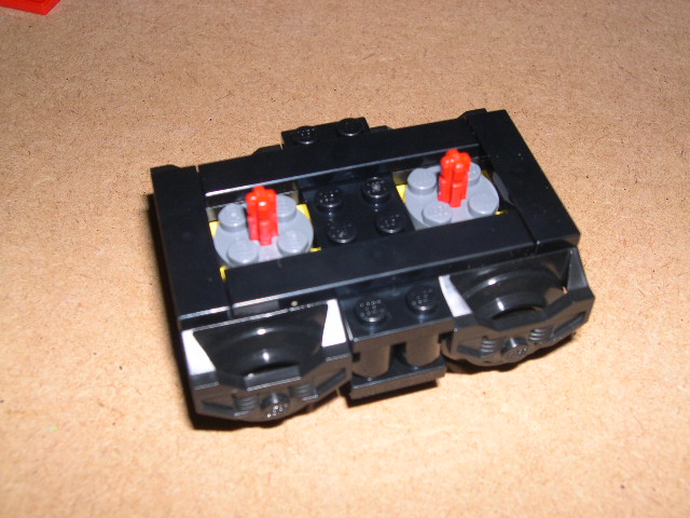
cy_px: 259
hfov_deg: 44.8
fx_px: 837
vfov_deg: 34.3
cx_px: 345
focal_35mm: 42
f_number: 8
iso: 100
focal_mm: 9
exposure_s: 1/60
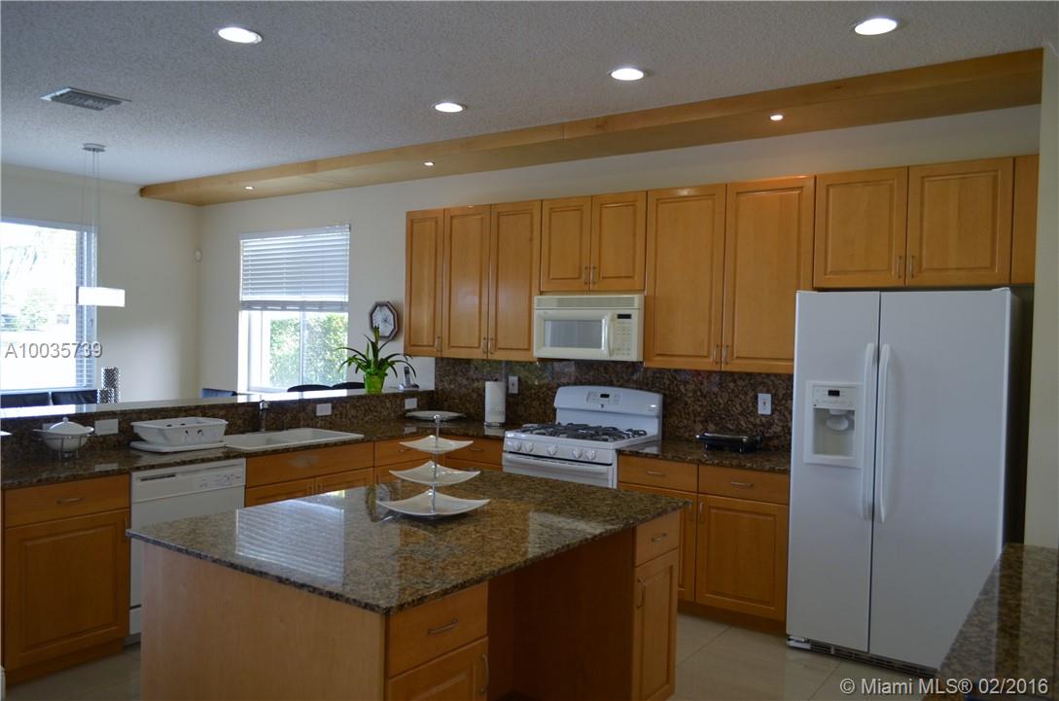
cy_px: 350
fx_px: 793
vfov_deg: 47.7
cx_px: 530
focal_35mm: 27
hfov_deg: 67.5
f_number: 4
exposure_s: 1/60
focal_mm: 18
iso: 450
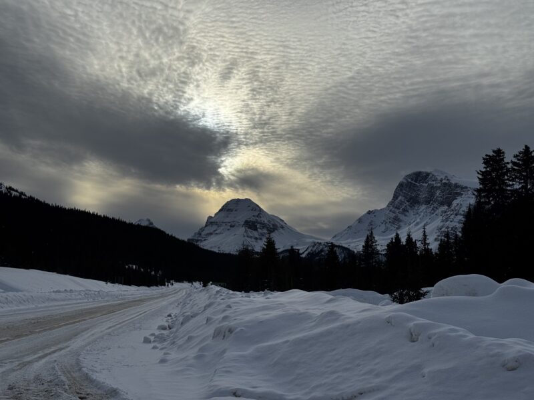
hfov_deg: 39.7
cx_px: 267
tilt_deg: +5.7
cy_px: 200
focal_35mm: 48
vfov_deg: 30.3
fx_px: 740
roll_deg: -1.6
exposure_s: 1/15385
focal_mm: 6.76
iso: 80
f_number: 1.78
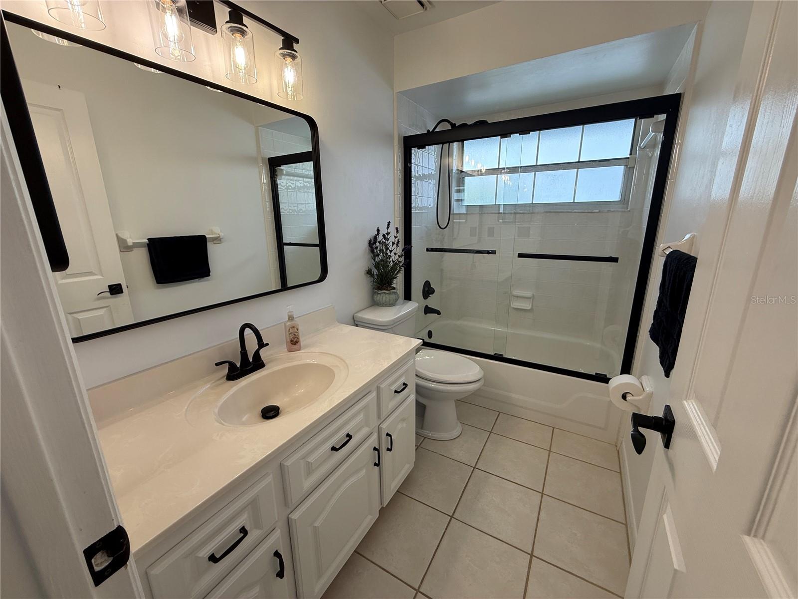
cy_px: 300
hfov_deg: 102.1
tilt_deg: -14.2
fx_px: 323
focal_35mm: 14
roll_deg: +0.9
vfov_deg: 85.7
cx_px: 399
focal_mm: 2.22
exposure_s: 1/120
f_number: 2.2
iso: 100
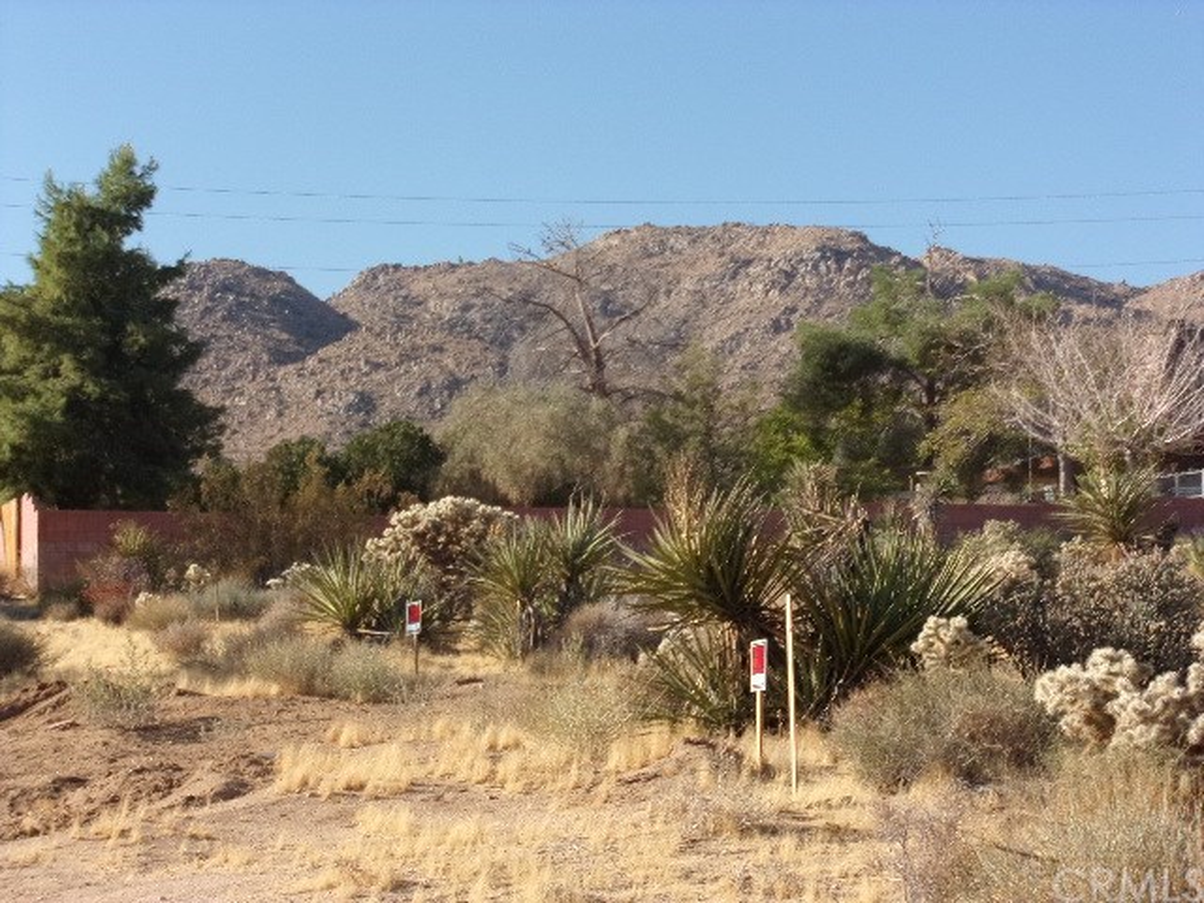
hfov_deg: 21.5
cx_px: 602
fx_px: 3165
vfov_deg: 16.2
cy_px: 452
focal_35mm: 91
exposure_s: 1/450
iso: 80
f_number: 4.7
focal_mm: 16.3
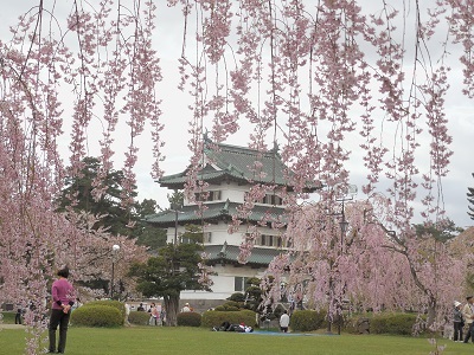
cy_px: 178
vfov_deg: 18.9
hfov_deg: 25.0
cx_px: 237
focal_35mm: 78
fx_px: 1068
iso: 125
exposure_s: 1/250
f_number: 4.5
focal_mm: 14.1
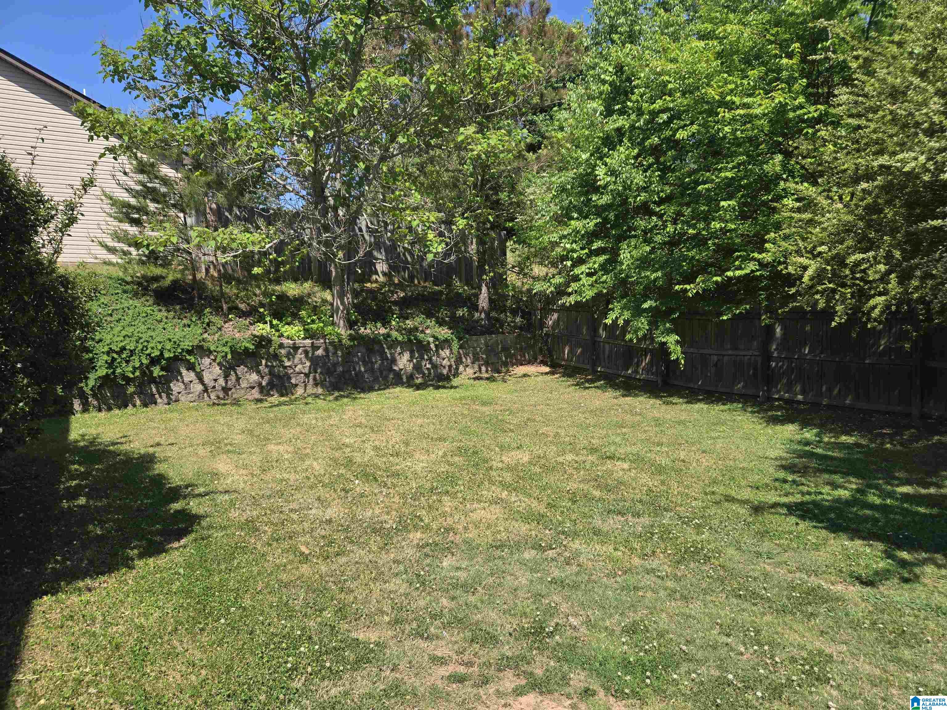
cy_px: 355
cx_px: 474
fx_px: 629
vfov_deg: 58.9
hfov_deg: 73.9
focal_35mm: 23
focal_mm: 5.4
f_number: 1.8
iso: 25
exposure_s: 1/1215
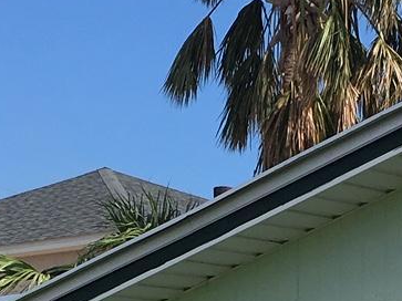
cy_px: 560
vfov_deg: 8.8
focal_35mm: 161
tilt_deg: -1.4
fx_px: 1869
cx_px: 166
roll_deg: +0.9
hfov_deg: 12.3
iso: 25
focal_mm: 4.15
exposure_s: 1/2137
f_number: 2.2
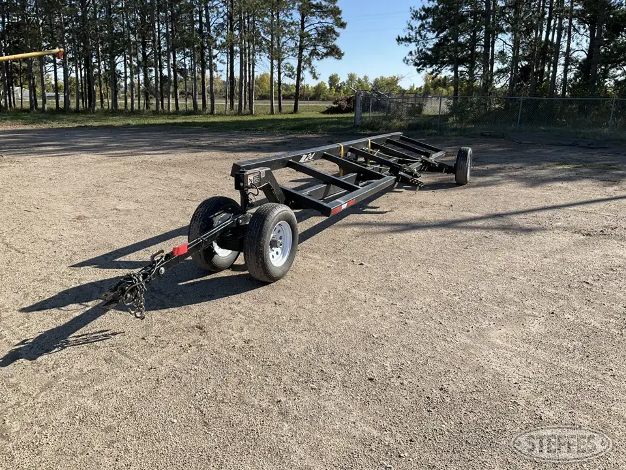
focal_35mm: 29
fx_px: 524
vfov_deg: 48.2
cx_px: 313
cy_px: 235
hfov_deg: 61.7
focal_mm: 3
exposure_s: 1/1412
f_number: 1.8
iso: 25
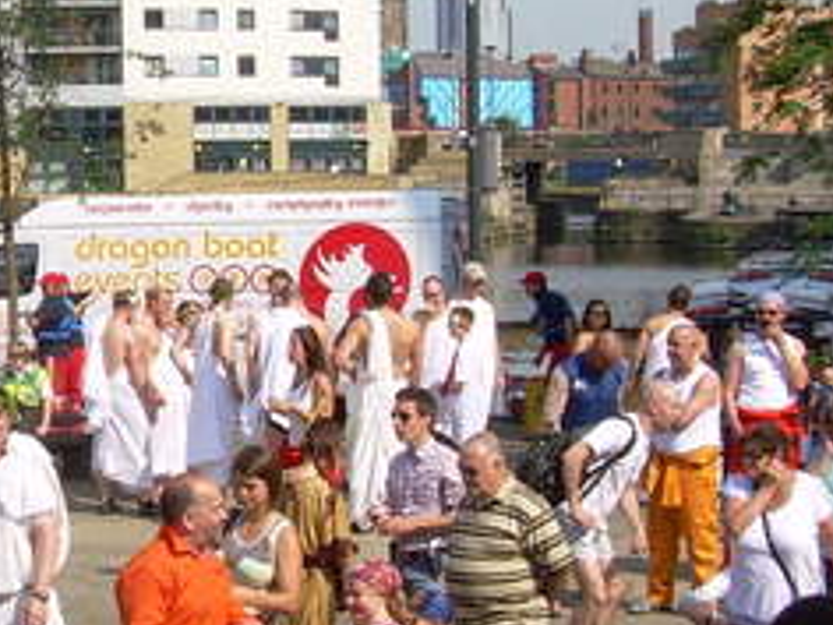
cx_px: 74
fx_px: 2479
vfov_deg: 14.3
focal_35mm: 103
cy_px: 187
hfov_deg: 18.7
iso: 50
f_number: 4.6
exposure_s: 1/420
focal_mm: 6.3
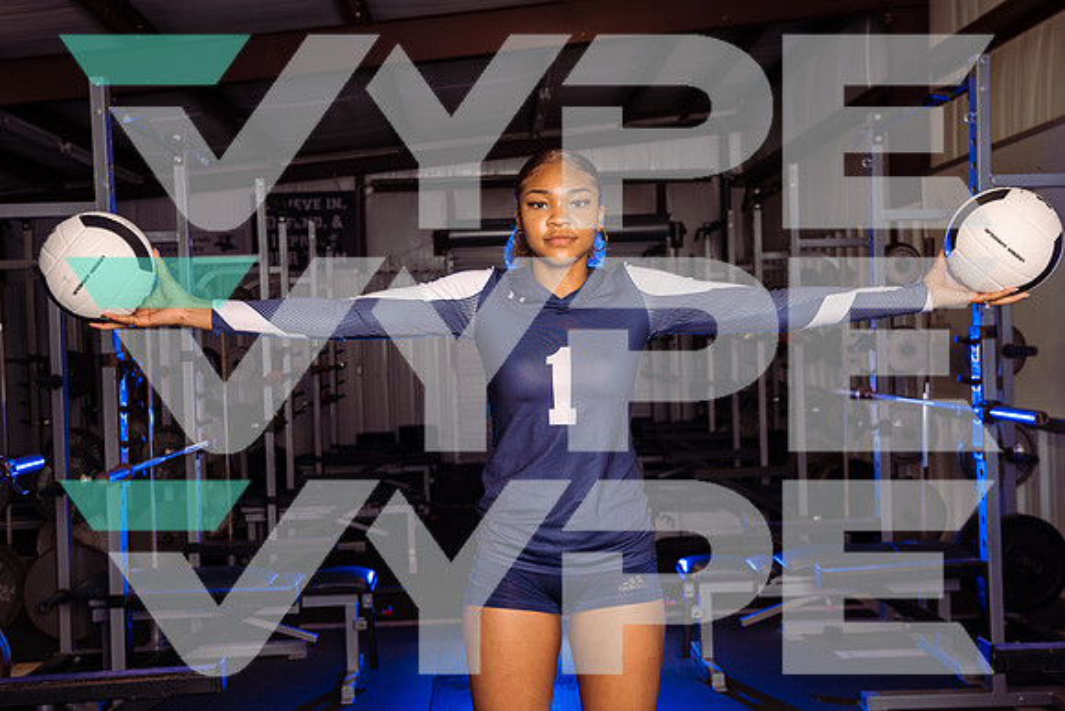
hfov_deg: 46.4
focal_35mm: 42
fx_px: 1243
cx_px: 532
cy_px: 356
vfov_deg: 31.9
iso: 320
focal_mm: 42
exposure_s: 1/250
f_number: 5
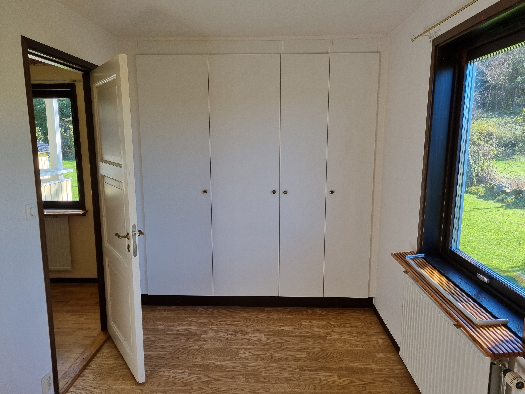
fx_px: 394
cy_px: 197
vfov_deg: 53.1
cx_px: 262
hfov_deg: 67.3
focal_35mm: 26
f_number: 1.8
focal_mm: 5.4
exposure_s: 1/186
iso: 50
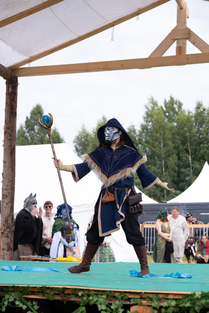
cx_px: 104
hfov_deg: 17.7
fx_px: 670
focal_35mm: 77
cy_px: 156
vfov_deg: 26.3
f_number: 3.2
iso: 160
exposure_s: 1/1000
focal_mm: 51.6
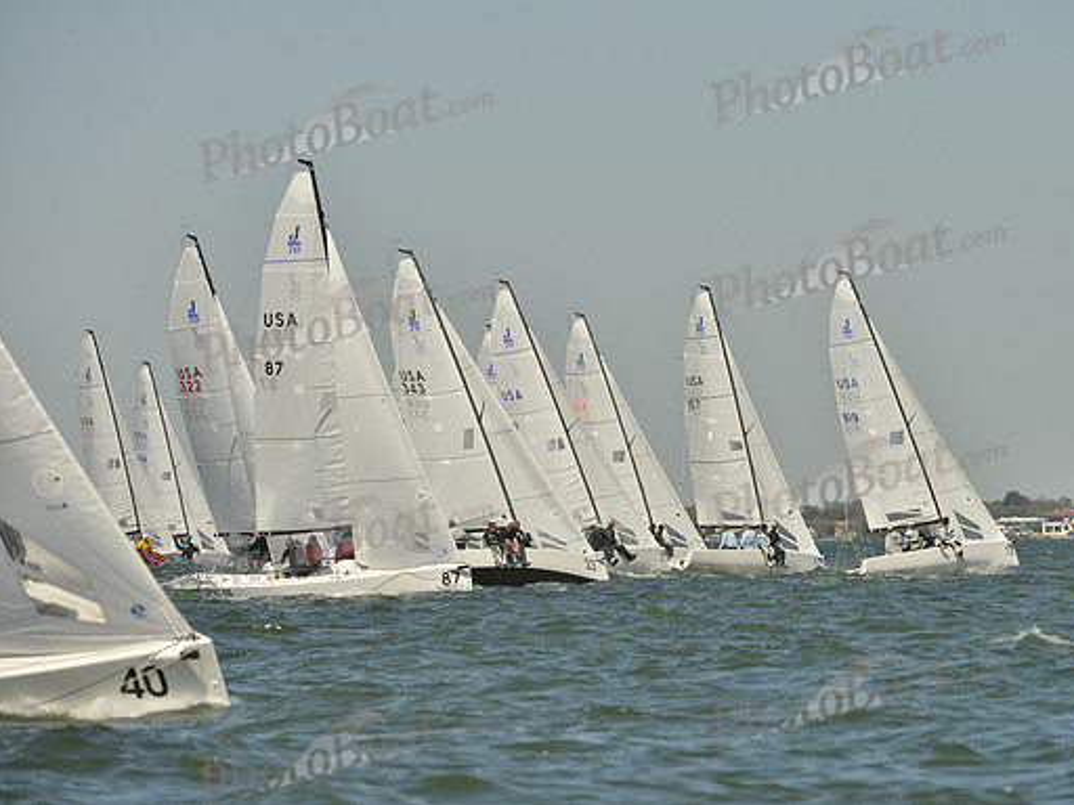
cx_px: 604
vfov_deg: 4.7
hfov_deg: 6.3
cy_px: 401
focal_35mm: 316
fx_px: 9804
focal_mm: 290
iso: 280
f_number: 9
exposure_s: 1/1250
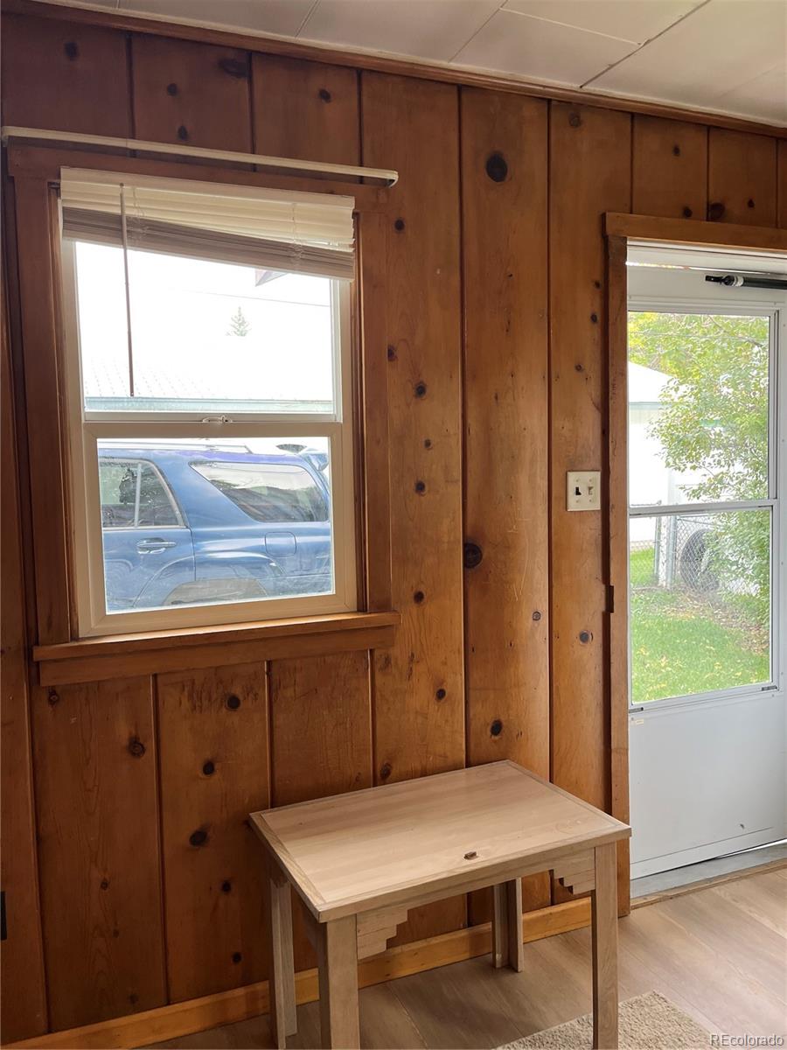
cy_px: 525
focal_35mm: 26
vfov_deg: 67.3
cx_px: 394
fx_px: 788
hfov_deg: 53.1
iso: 100
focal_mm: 5.1
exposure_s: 1/120
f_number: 1.6
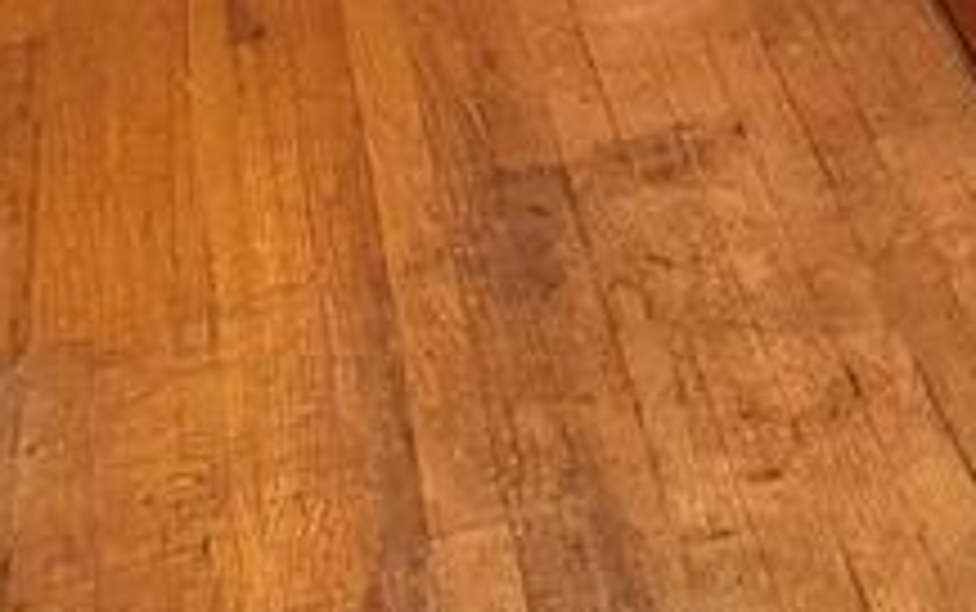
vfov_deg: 12.3
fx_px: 2396
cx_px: 1210
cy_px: -724
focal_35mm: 90
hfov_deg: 21.2
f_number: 1.78
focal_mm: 6.76
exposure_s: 1/60
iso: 800
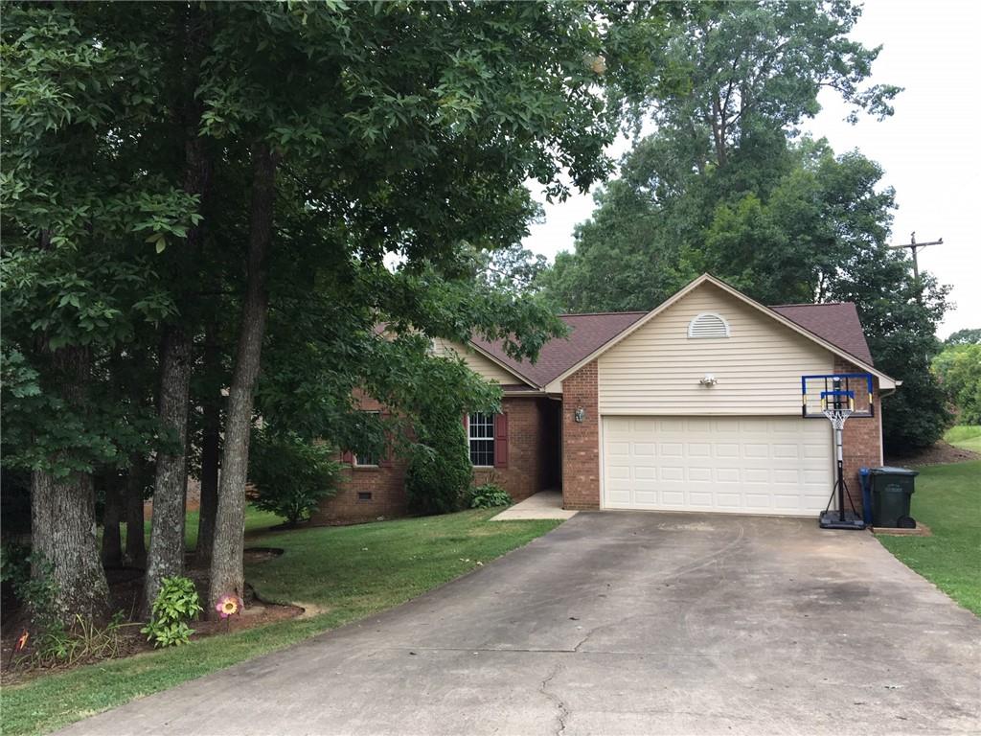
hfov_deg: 61.7
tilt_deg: +4.8
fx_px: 822
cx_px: 490
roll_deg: +0.9
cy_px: 368
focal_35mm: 29
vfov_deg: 48.2
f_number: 2.2
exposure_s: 1/120
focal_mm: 4.15
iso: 32
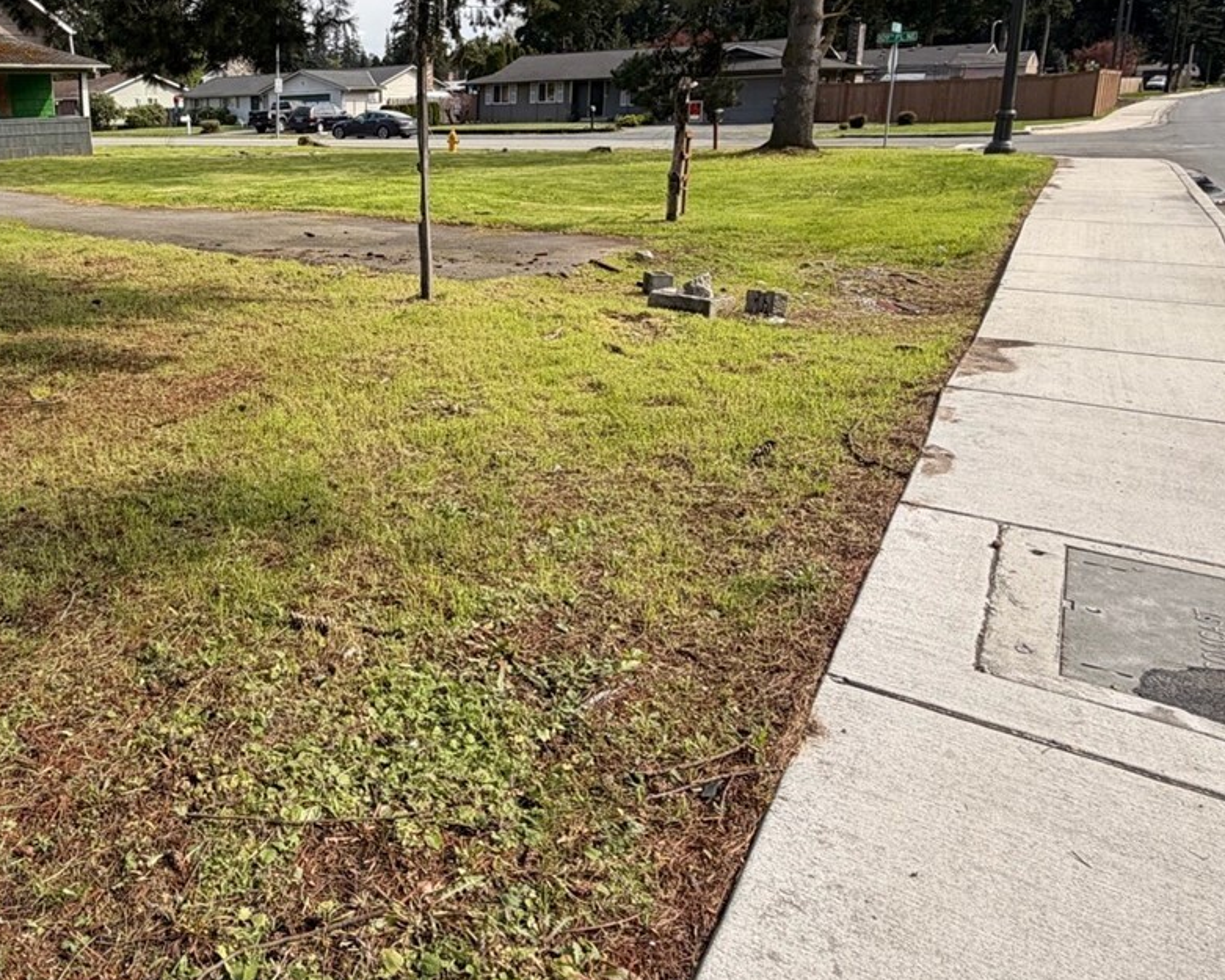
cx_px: 259
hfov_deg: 57.9
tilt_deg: -12.6
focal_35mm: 28
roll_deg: +1.6
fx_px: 1015
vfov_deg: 50.7
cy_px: 337
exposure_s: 1/770
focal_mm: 2.22
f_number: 2.2
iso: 25
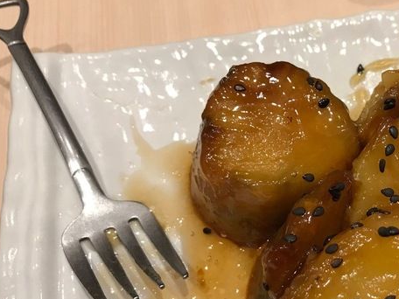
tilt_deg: -58.4
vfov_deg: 29.0
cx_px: 343
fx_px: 576
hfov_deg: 36.3
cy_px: 181
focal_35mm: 50
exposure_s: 1/40
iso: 25
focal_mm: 3.99
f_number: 1.8
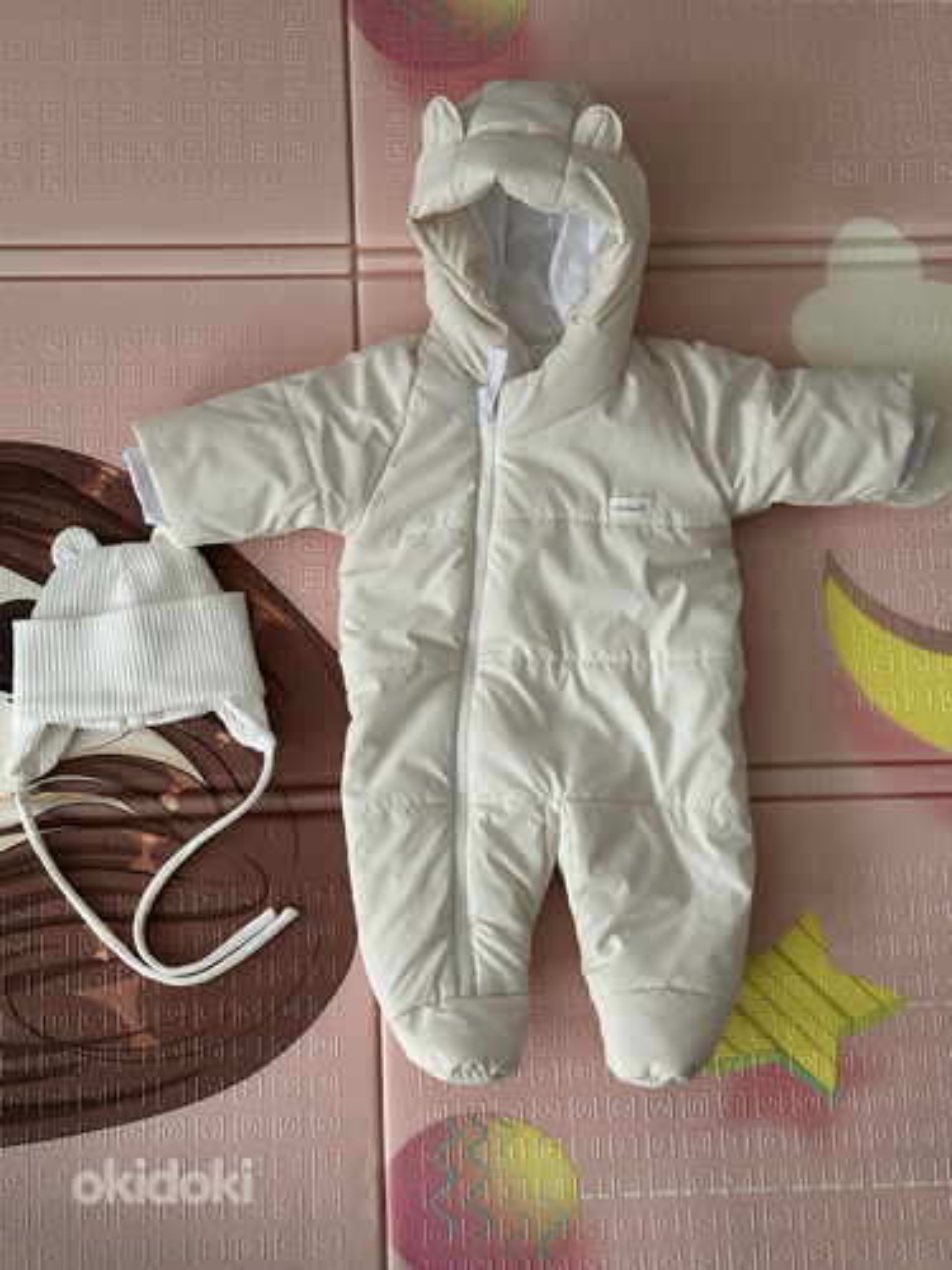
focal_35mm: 48
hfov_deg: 30.3
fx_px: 1760
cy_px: 635
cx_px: 476
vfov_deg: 39.7
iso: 250
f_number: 1.78
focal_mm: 6.86
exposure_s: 1/51
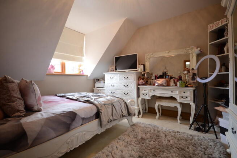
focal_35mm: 15
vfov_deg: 77.4
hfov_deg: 100.4
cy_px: 79
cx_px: 118
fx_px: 99
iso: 400
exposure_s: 1/30
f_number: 4
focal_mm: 10
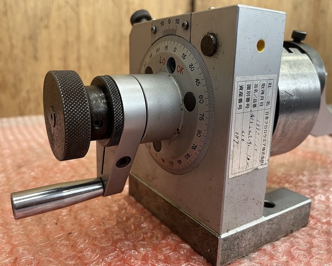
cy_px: 135
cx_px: 160
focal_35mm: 28
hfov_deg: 62.2
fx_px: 275
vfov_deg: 51.5
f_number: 1.6
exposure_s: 1/70
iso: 125
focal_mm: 5.1
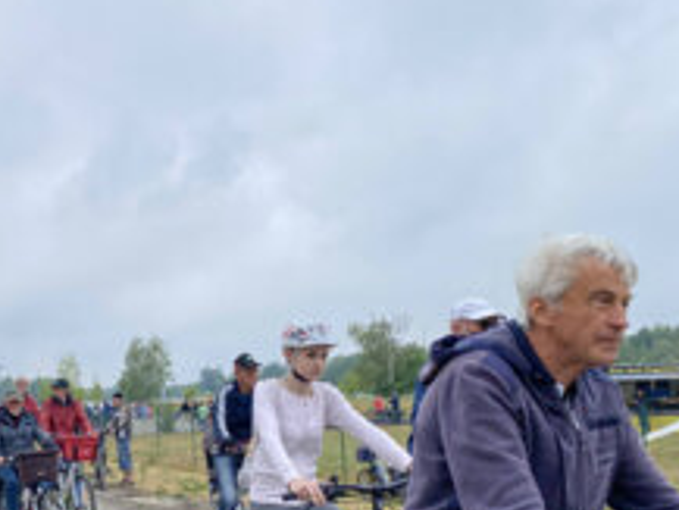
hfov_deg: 37.8
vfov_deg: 30.0
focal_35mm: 48
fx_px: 942
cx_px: 113
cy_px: 350
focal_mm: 4.2
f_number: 1.8
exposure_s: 1/2105
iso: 32
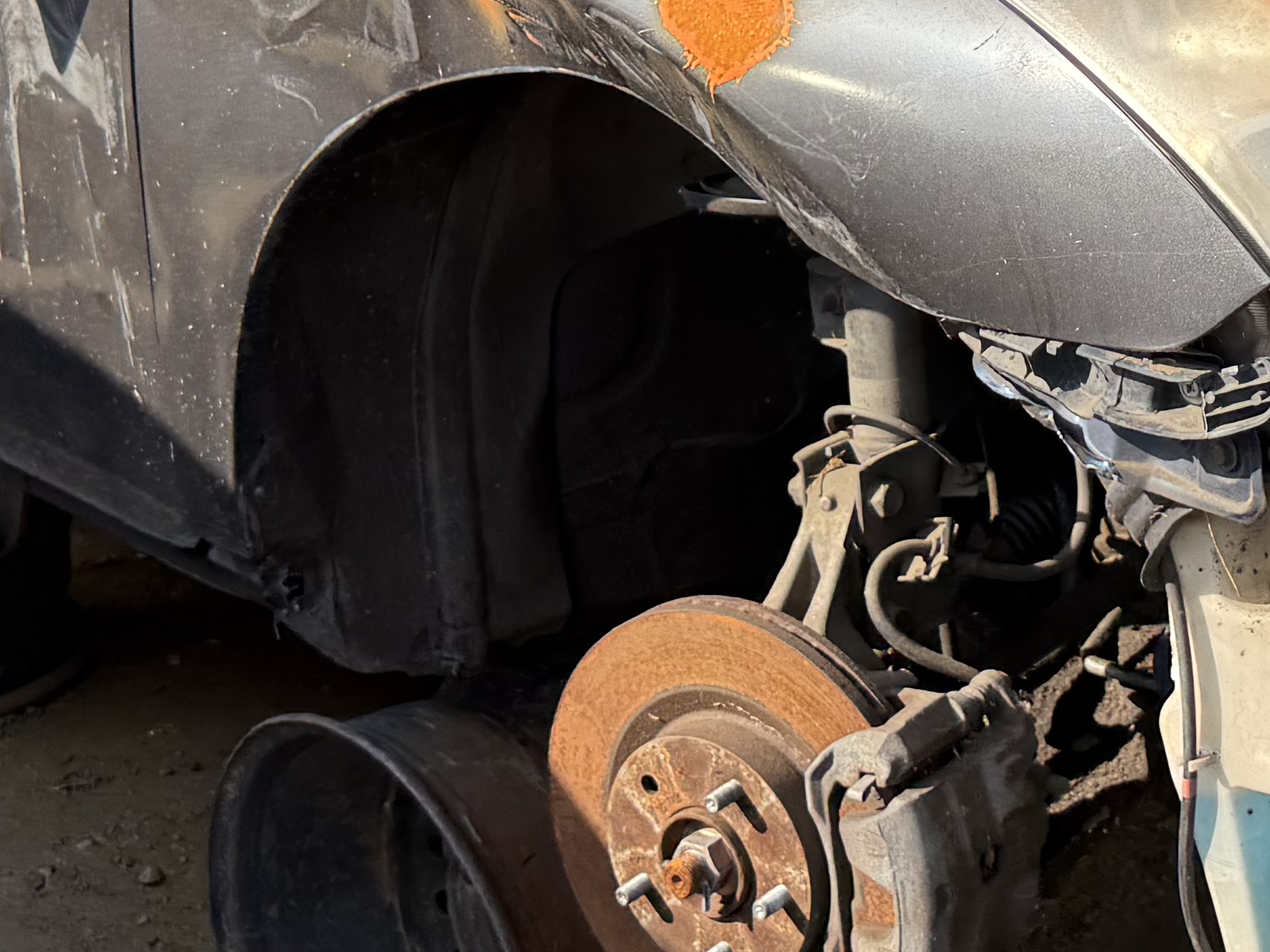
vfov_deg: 18.1
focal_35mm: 80
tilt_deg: -15.9
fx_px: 2935
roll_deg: +0.3
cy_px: 59
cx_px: 1174
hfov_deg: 23.7
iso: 100
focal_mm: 6.76
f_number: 1.78
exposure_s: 1/1410
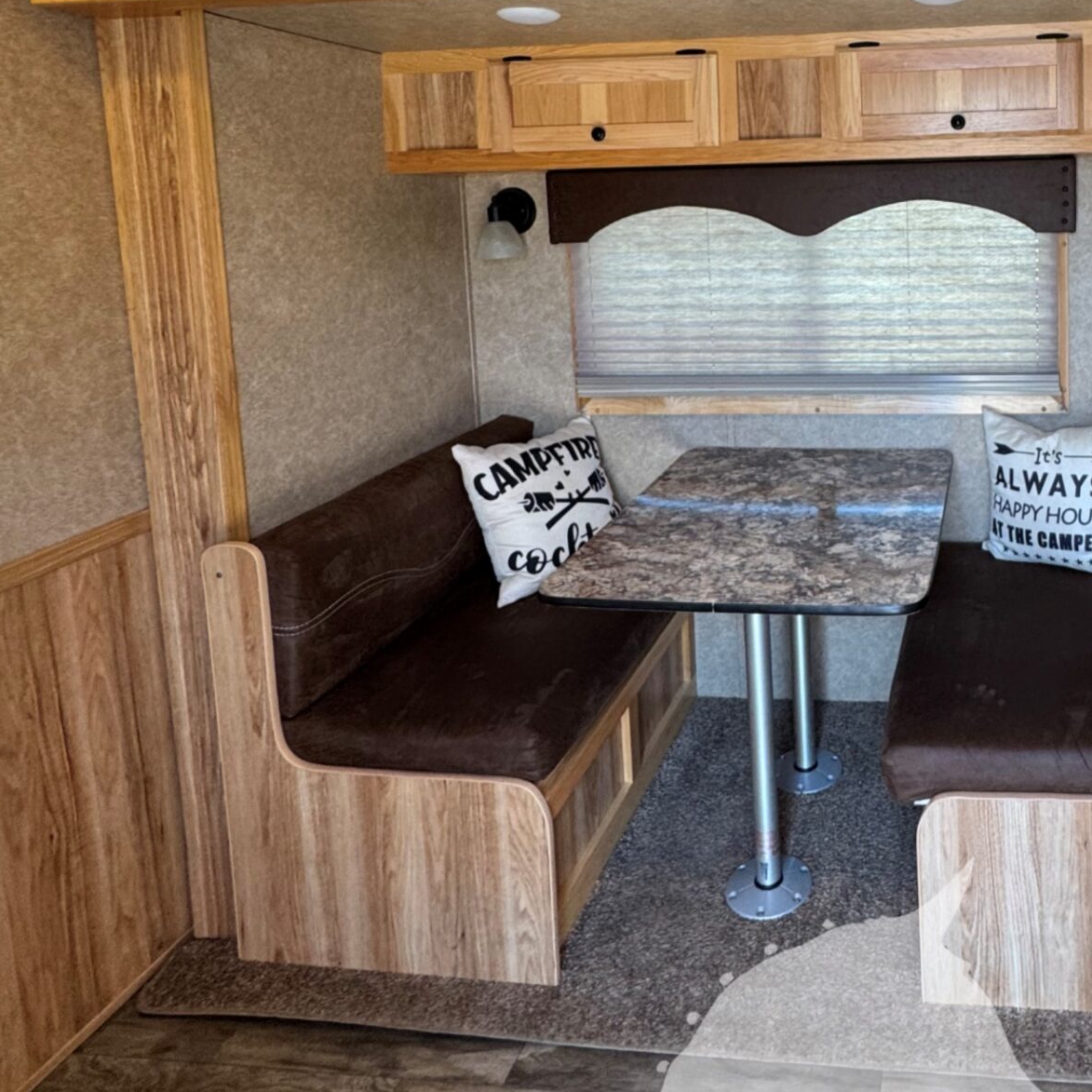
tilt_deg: -6.1
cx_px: 891
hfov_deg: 54.5
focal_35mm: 27
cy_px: 258
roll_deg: +0.9
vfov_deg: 55.9
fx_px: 964
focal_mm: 2.22
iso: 100
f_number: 2.2
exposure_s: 1/99
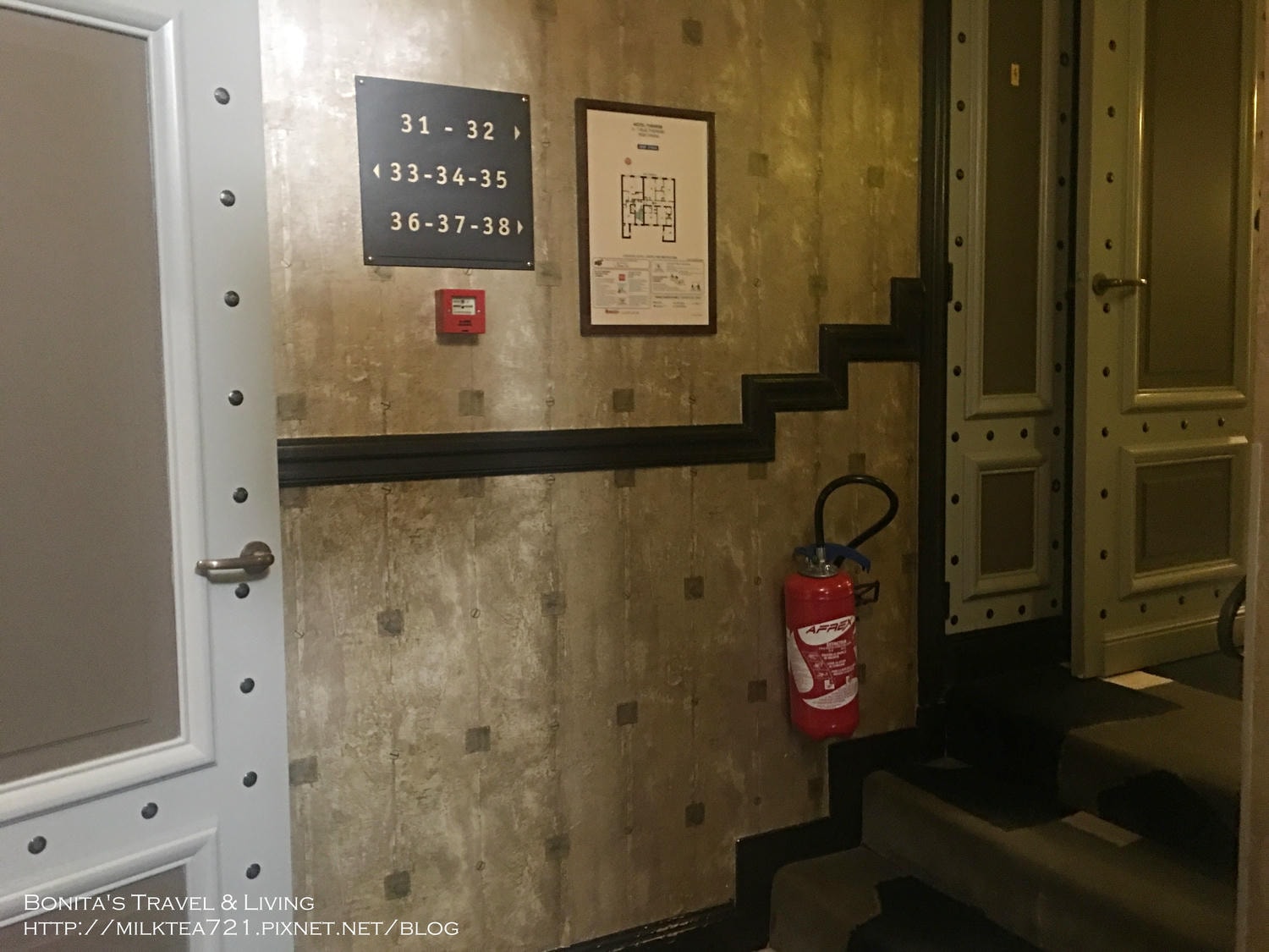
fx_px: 1063
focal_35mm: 29
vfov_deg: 48.2
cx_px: 634
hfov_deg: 61.7
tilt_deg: -3.5
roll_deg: +0.8
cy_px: 476
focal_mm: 4.15
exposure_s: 1/4
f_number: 2.2
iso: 100
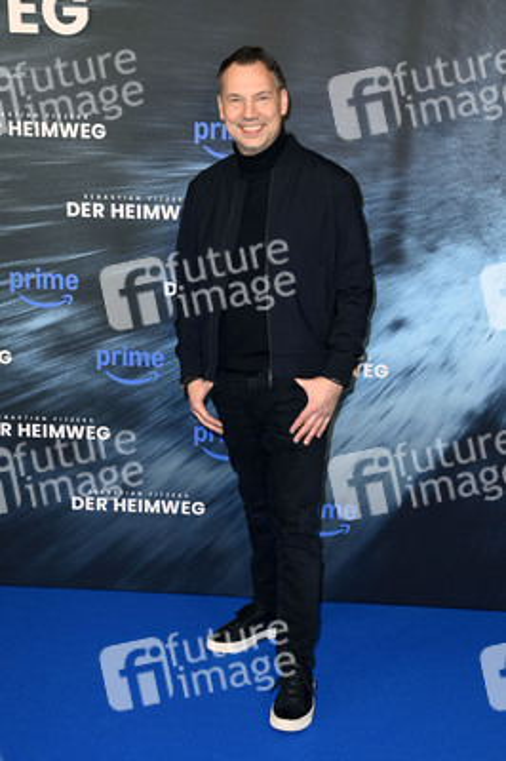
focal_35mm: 48
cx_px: 253
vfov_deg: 41.1
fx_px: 1014
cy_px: 380
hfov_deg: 28.0
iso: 1600
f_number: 6.3
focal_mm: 48
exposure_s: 1/250
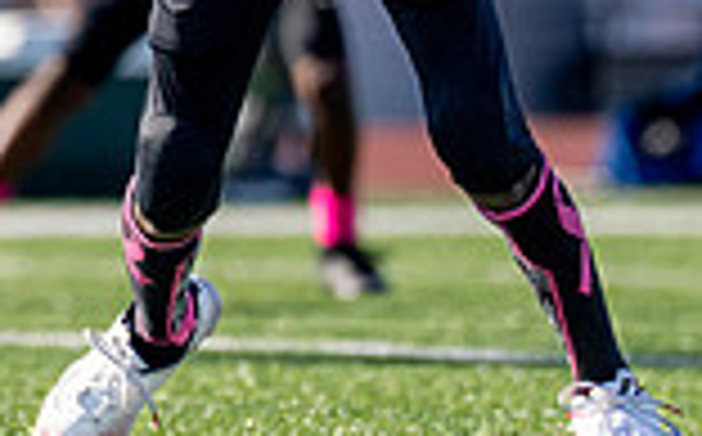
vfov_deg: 1.4
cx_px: 19
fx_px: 18474
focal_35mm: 967
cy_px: -262
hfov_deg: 2.2
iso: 320
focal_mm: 200
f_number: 2.8
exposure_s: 1/4000
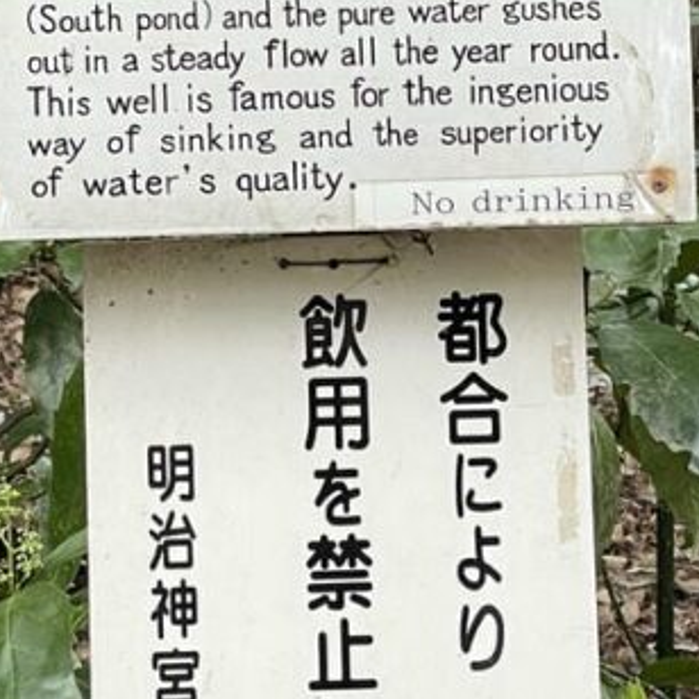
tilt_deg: +5.7
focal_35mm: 153
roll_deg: +0.0
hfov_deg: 11.4
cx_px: 347
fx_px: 3495
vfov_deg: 11.3
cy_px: -75
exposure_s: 1/121
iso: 100
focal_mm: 6
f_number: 2
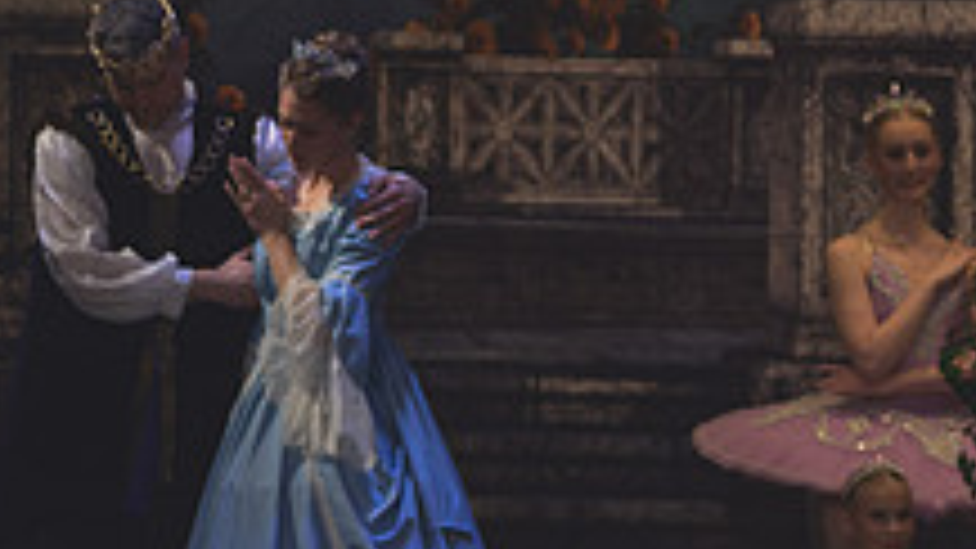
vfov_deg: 2.1
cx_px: 1205
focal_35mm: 567
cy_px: 344
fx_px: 14672
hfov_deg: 3.8
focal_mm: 135
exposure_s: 1/320
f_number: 2.8
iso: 500
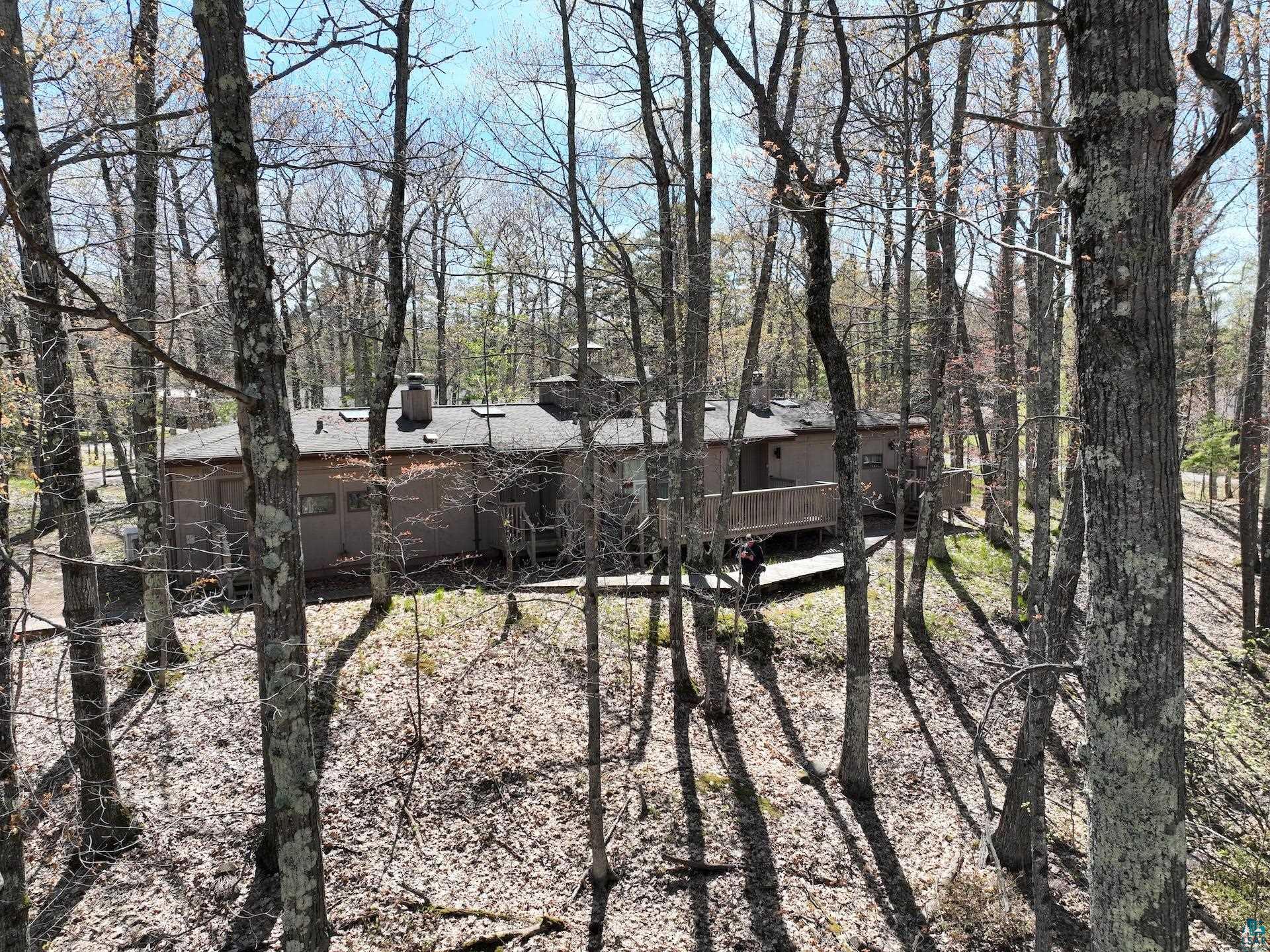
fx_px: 880
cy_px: 476
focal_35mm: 24
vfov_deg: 56.8
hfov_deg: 71.6
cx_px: 635
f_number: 2.8
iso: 200
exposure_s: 1/1250
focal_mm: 12.29
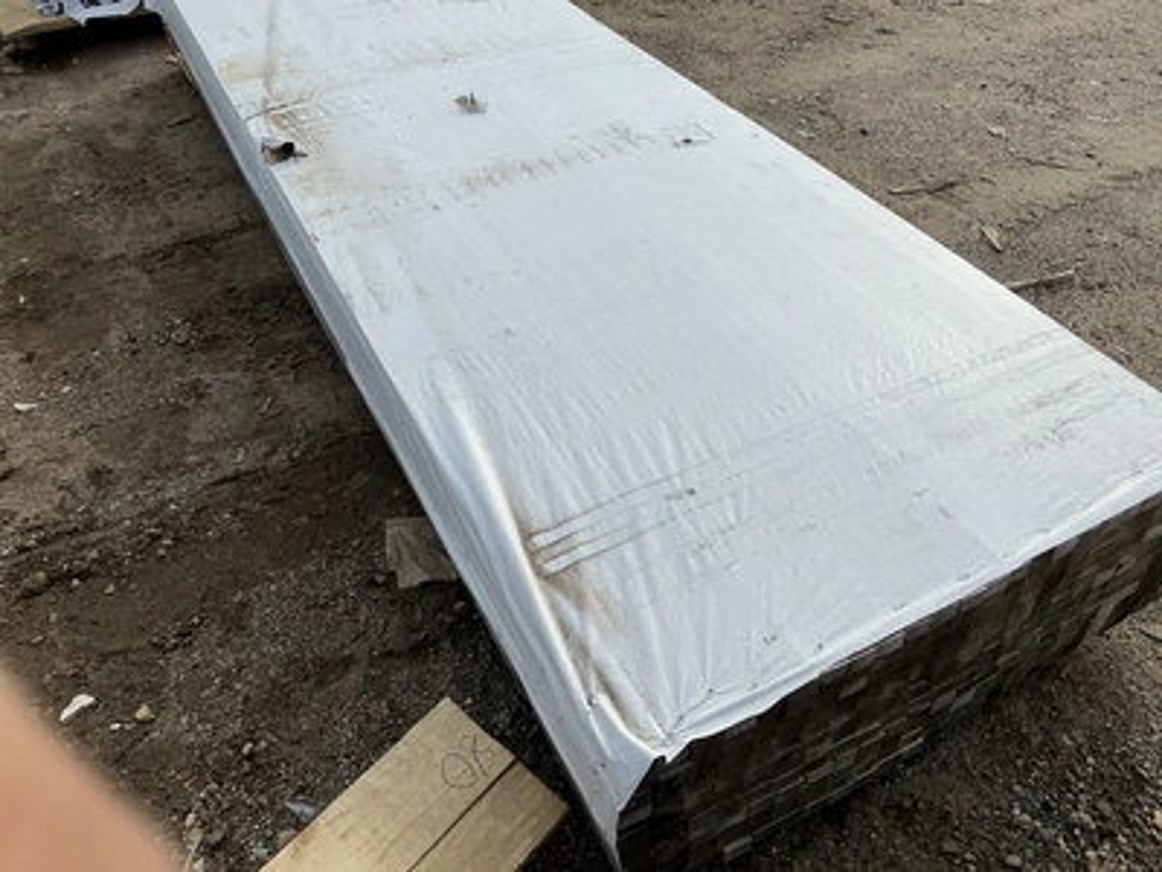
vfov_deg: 49.7
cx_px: 581
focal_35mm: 28
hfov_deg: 63.4
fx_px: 940
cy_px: 436
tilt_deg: -41.1
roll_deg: -1.7
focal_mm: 3
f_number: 1.8
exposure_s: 1/1912
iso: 25
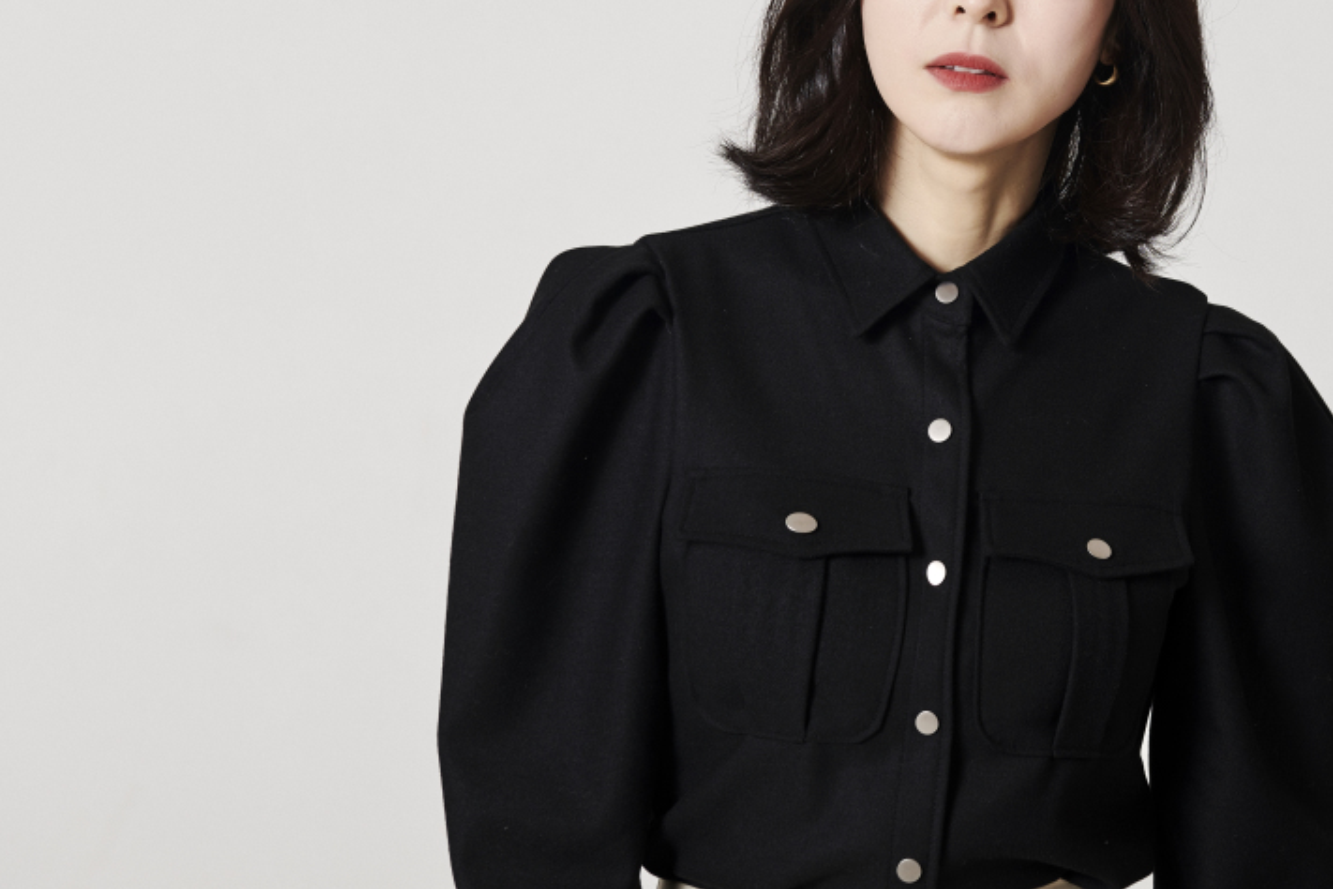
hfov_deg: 22.2
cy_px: 252
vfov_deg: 15.1
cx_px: 1142
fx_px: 3332
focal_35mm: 90
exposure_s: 1/125
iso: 31
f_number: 5.6
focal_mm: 50
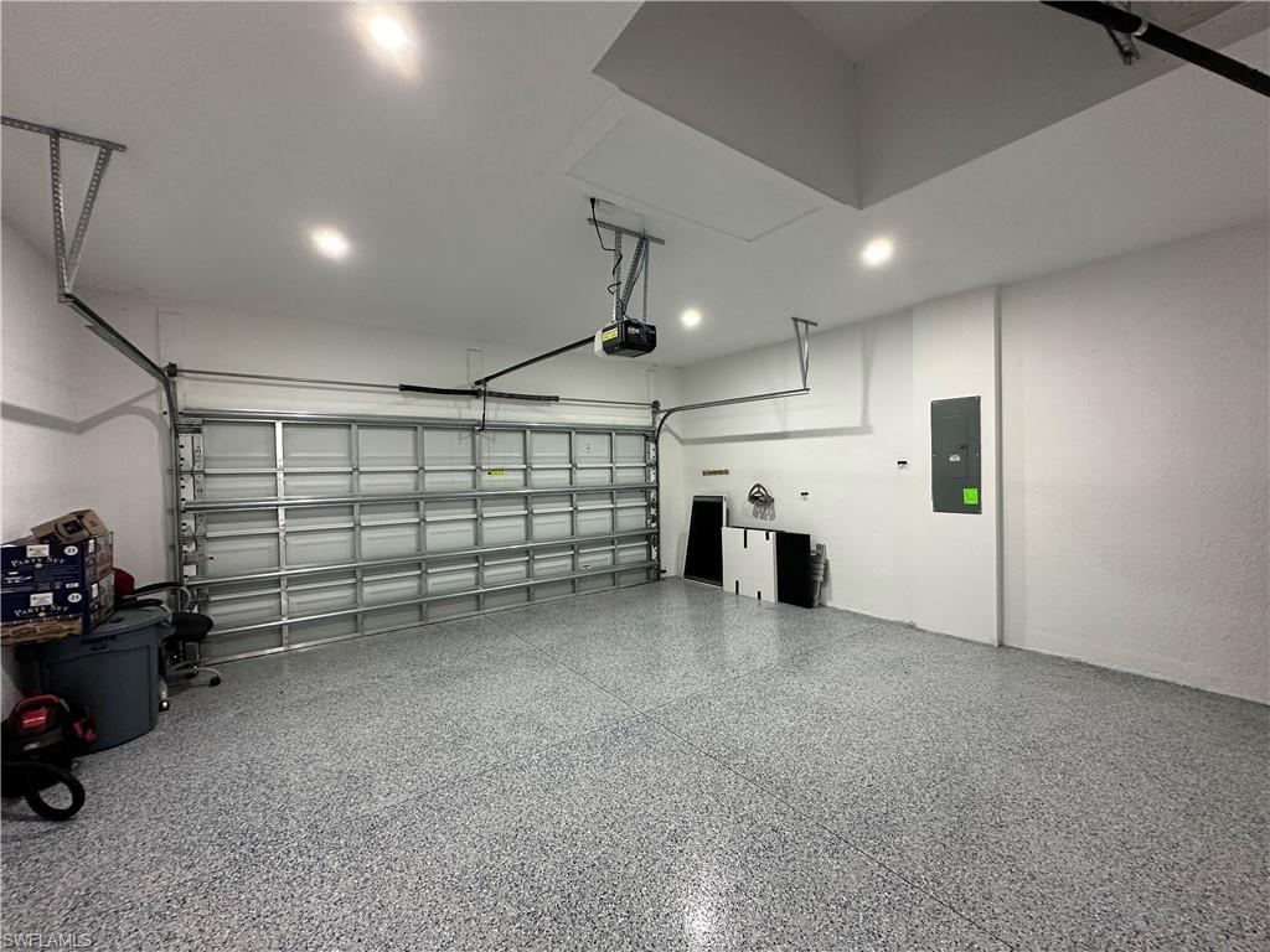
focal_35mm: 14
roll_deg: +0.5
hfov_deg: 102.1
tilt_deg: -0.2
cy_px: 476
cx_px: 635
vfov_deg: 85.7
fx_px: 514
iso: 400
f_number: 2.2
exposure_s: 1/60
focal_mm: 2.22
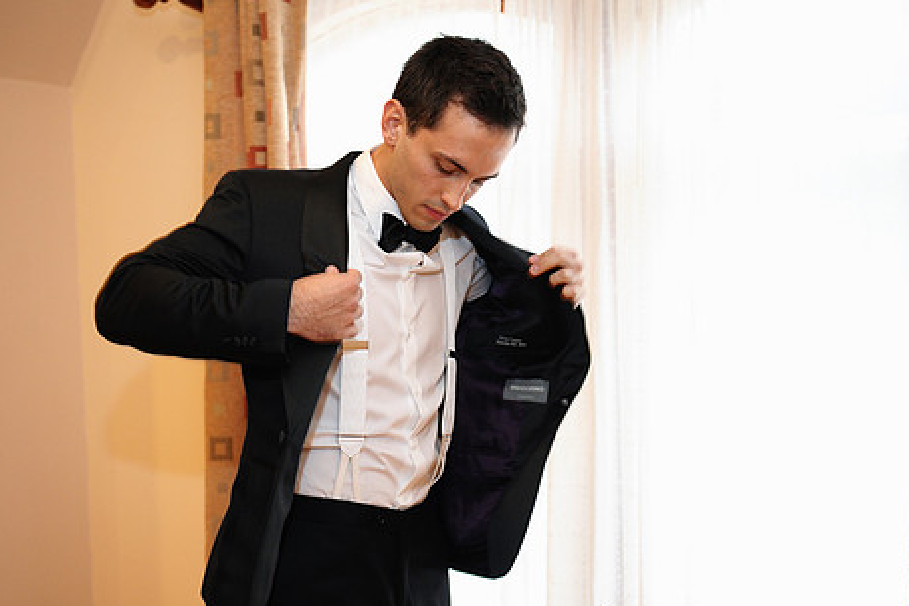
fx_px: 1212
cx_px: 380
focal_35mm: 48
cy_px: 349
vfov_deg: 28.0
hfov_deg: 41.0
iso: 1250
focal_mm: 38
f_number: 2.8
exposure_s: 1/125
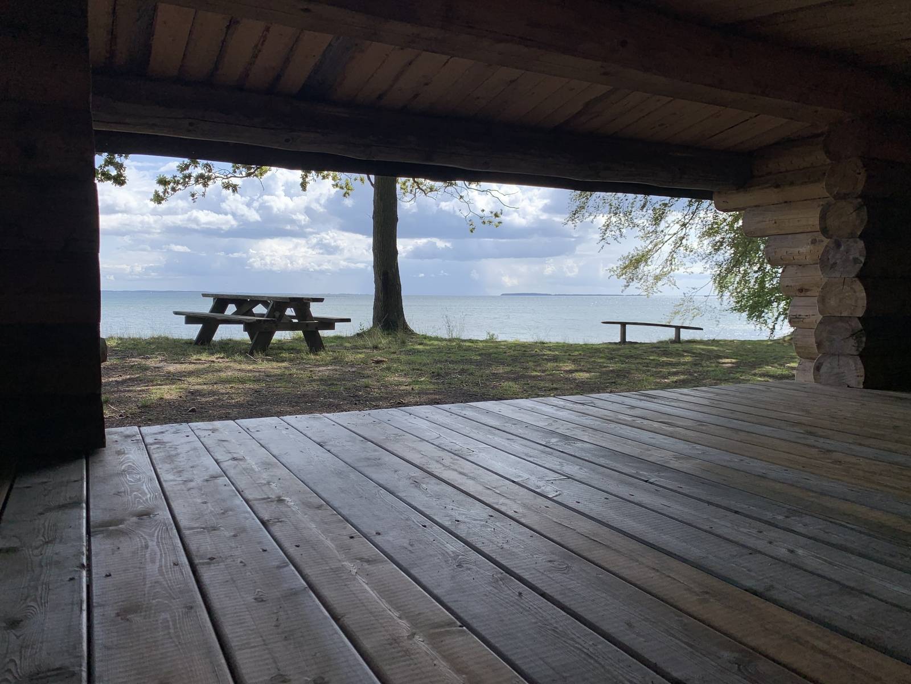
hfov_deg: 67.3
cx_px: 456
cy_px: 342
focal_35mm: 26
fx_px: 684
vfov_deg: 53.1
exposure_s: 1/1406
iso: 25
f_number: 1.8
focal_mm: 4.25
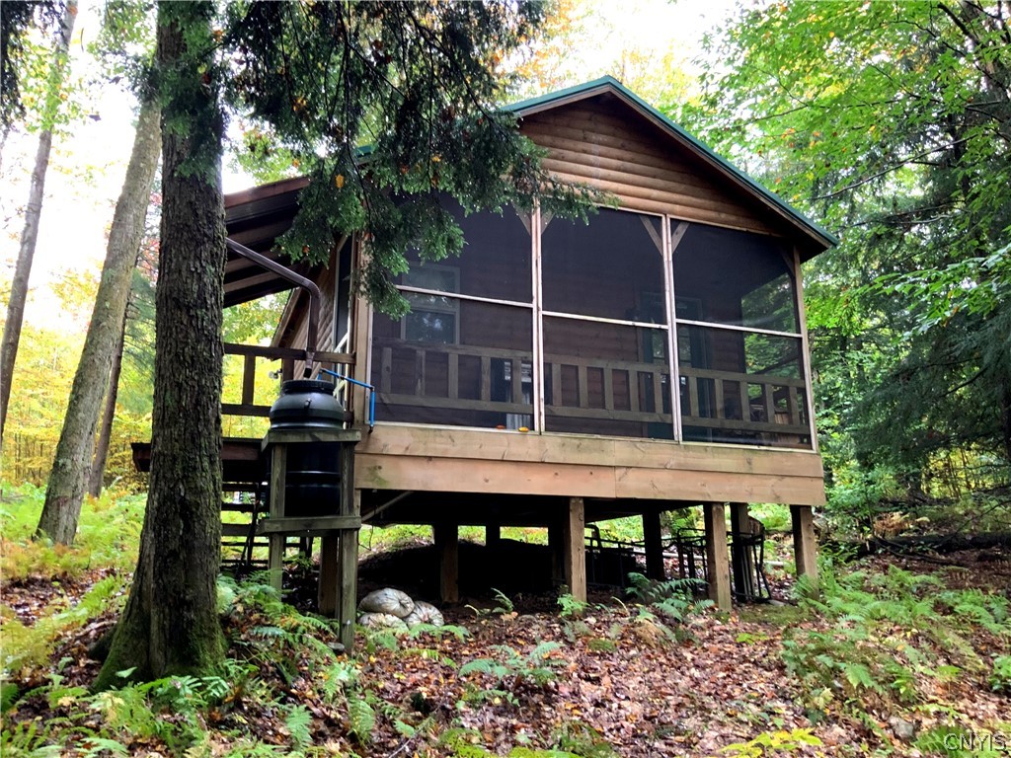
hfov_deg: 61.7
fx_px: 847
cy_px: 379
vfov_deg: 48.2
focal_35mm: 29
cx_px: 506
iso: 125
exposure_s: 1/60
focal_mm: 3
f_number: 1.8
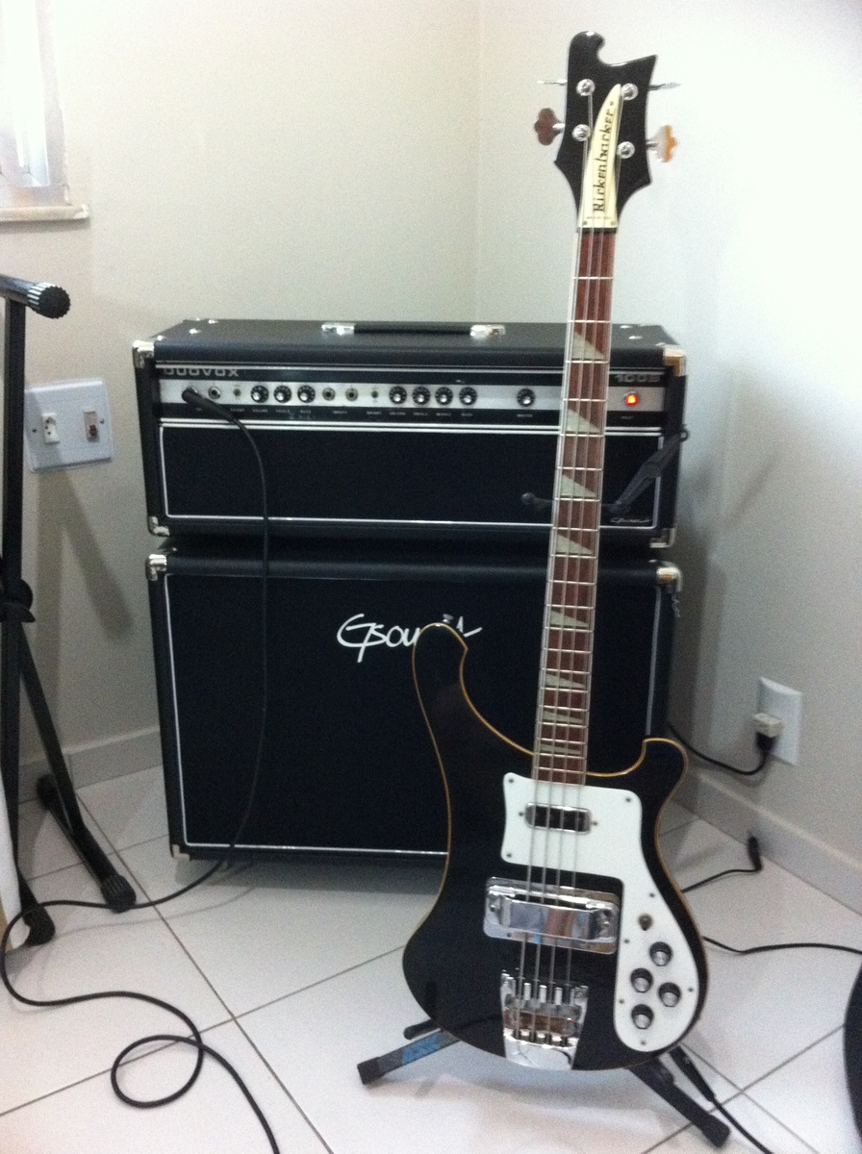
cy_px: 577
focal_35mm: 35
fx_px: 1165
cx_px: 431
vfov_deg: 52.7
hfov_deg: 40.6
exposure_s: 1/15
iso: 500
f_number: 2.8
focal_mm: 3.85
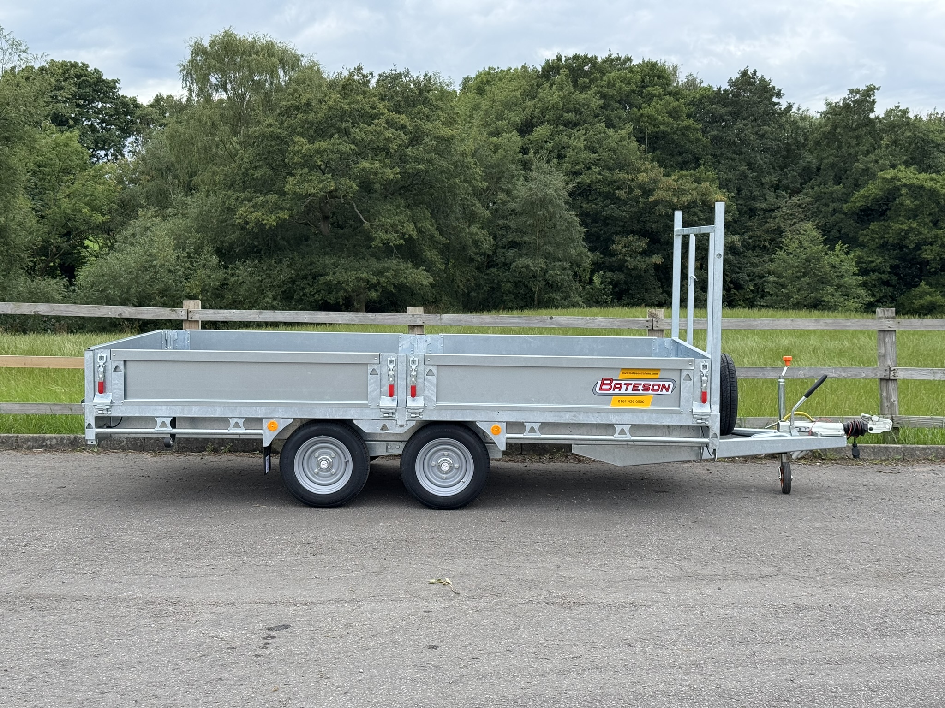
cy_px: 354
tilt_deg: -5.1
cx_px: 472
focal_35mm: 48
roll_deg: +1.4
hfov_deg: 39.7
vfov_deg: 30.3
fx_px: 1310
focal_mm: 6.76
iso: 64
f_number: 1.78
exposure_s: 1/1524
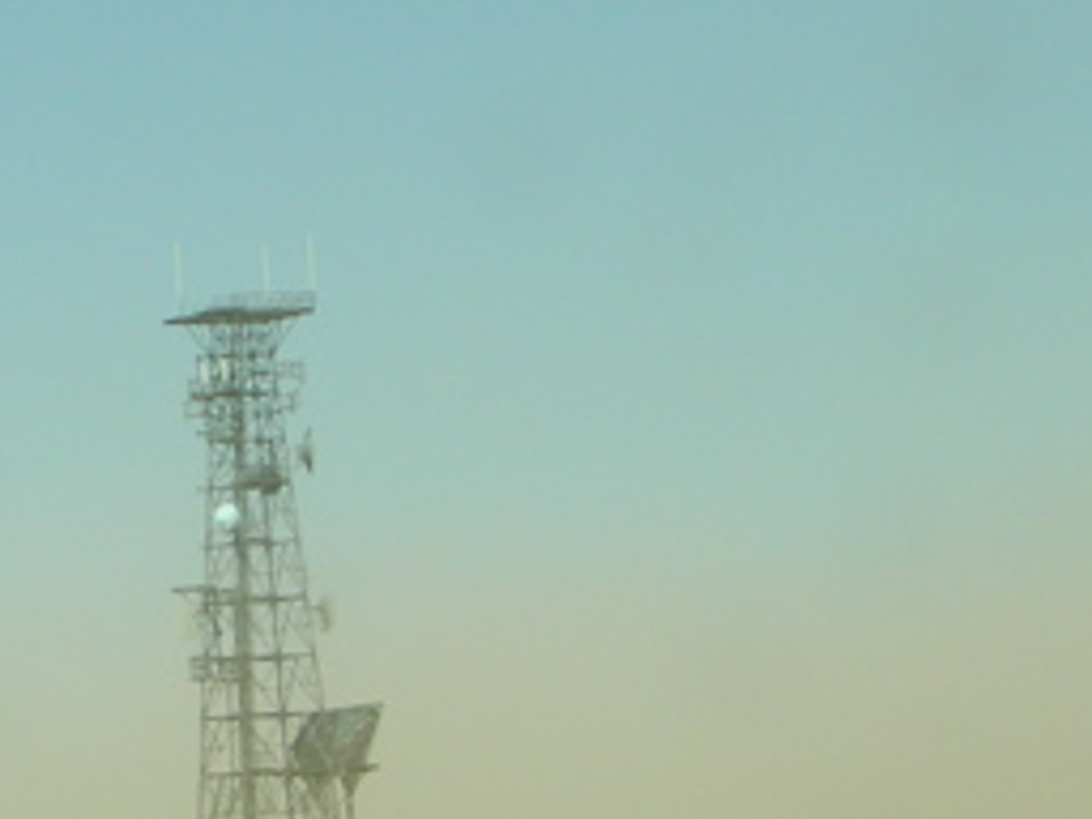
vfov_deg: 5.2
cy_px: 482
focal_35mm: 287
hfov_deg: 6.9
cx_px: -13
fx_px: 9054
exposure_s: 1/358
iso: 50
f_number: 4.9
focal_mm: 17.4
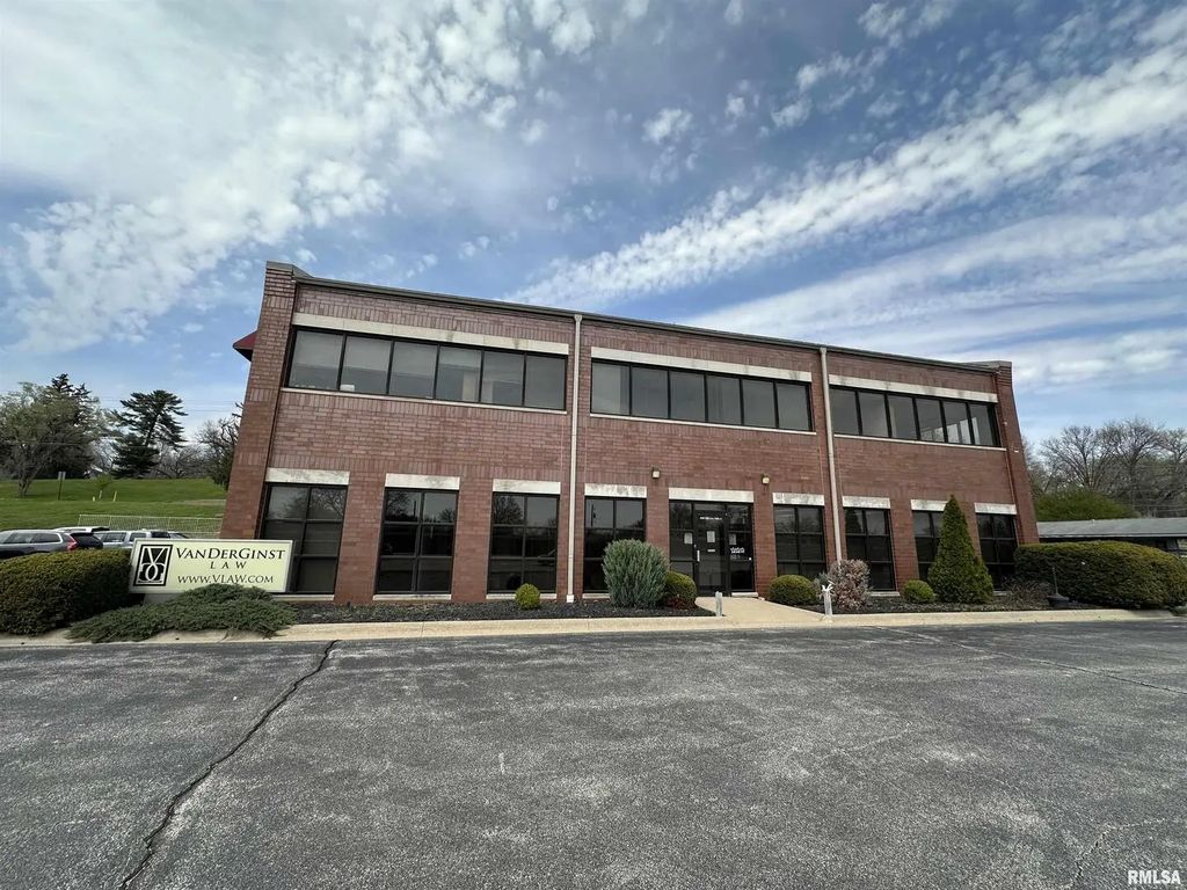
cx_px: 594
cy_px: 445
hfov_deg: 102.1
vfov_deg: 85.7
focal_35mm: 14
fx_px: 480
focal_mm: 2.22
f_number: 2.2
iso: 40
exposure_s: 1/1208
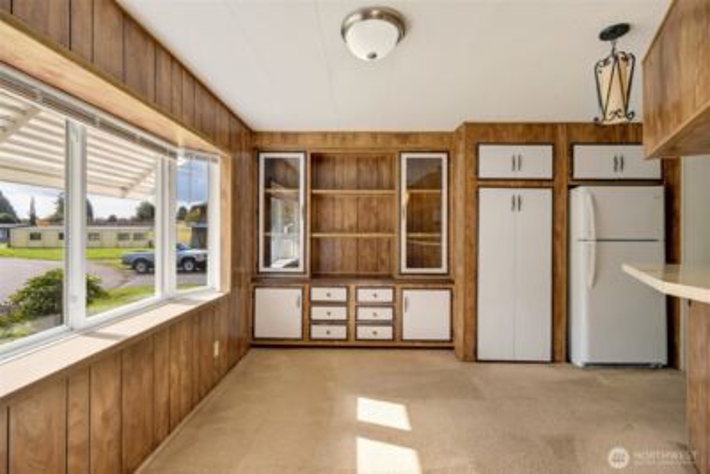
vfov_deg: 72.1
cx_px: 355
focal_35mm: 16
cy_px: 237
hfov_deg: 95.0
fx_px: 326
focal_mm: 16.5
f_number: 8
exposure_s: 1/1250
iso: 400
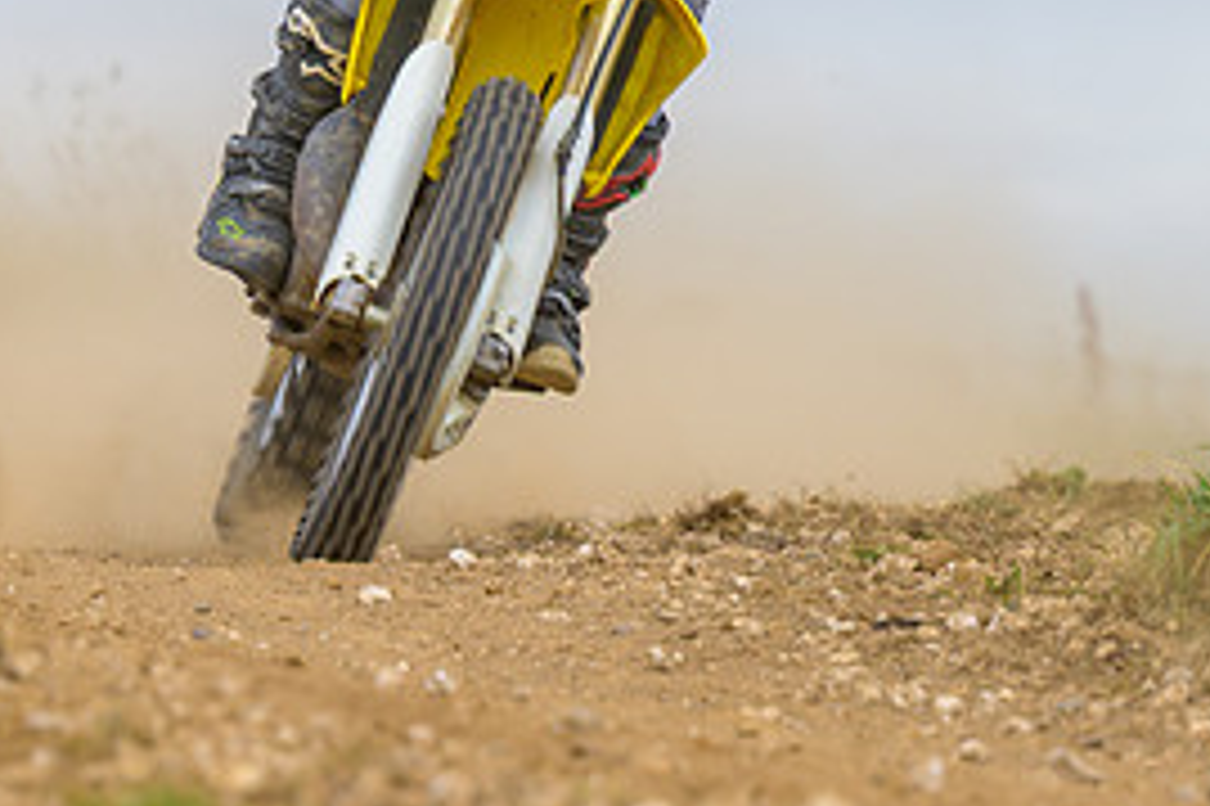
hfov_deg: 4.0
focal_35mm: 521
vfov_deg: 2.6
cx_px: 418
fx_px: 17500
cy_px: 122
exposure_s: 1/320
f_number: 4
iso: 64
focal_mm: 145
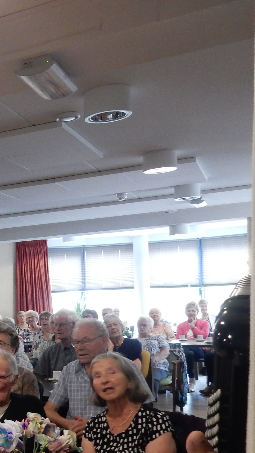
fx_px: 625
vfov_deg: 39.2
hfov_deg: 19.4
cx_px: -154
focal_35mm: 52
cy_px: 320
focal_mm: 4.5
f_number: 3.7
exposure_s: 1/30
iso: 400
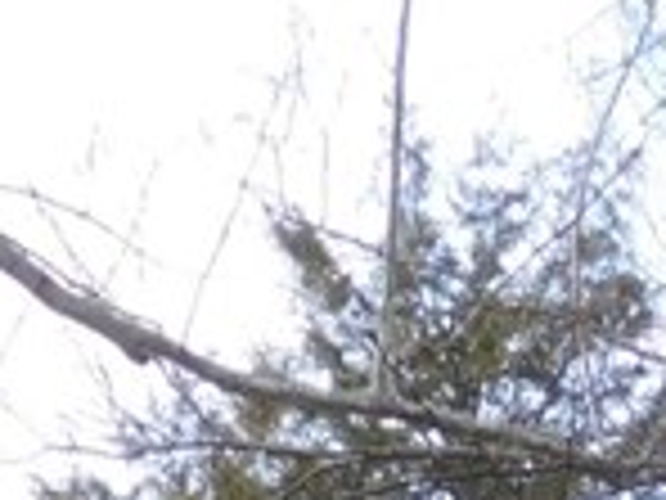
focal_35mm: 173
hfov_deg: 11.3
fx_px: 3328
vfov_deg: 7.5
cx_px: 702
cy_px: 1541
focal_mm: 4.5
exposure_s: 1/200
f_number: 3.4
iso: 125
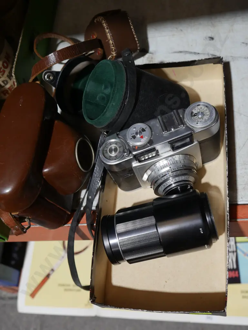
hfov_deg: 34.4
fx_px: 401
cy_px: 165
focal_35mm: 42
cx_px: 124
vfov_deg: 44.8
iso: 400
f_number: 4.6
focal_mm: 21
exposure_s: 1/60
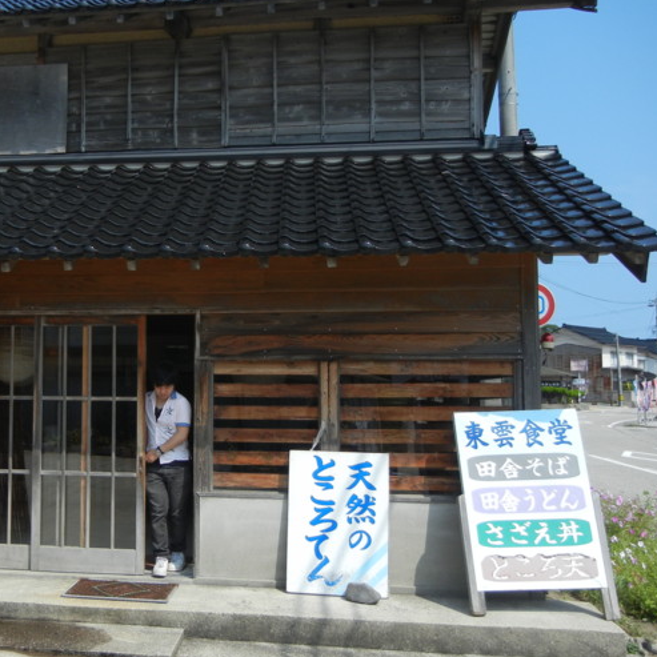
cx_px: 163
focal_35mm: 43
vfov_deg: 39.2
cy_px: 329
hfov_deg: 38.2
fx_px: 923
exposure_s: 1/376
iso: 160
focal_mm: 5.4
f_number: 7
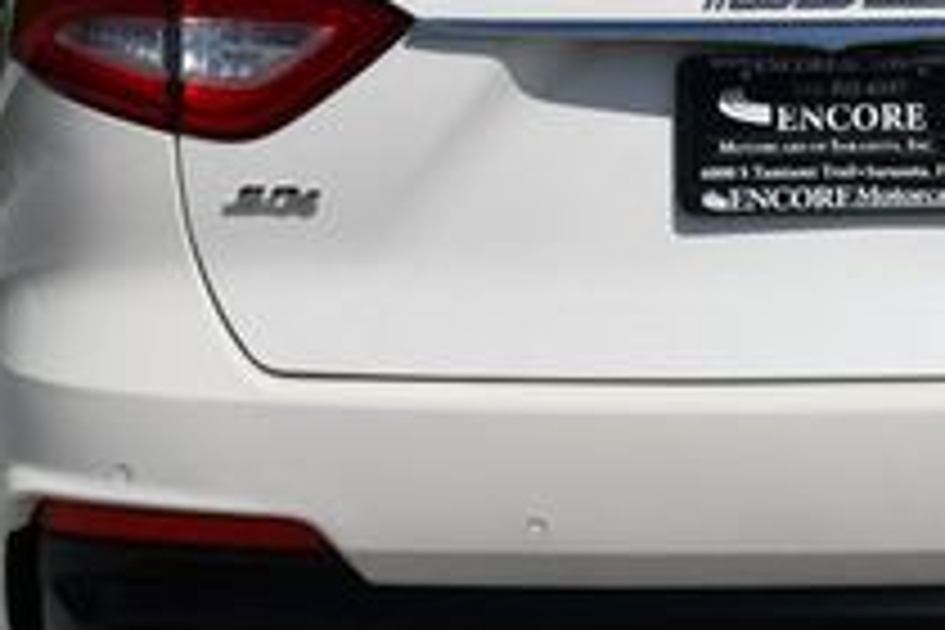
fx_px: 5118
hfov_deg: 10.5
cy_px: 90
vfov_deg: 7.0
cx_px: 918
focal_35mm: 195
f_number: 10
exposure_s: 1/400
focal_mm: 32
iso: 100
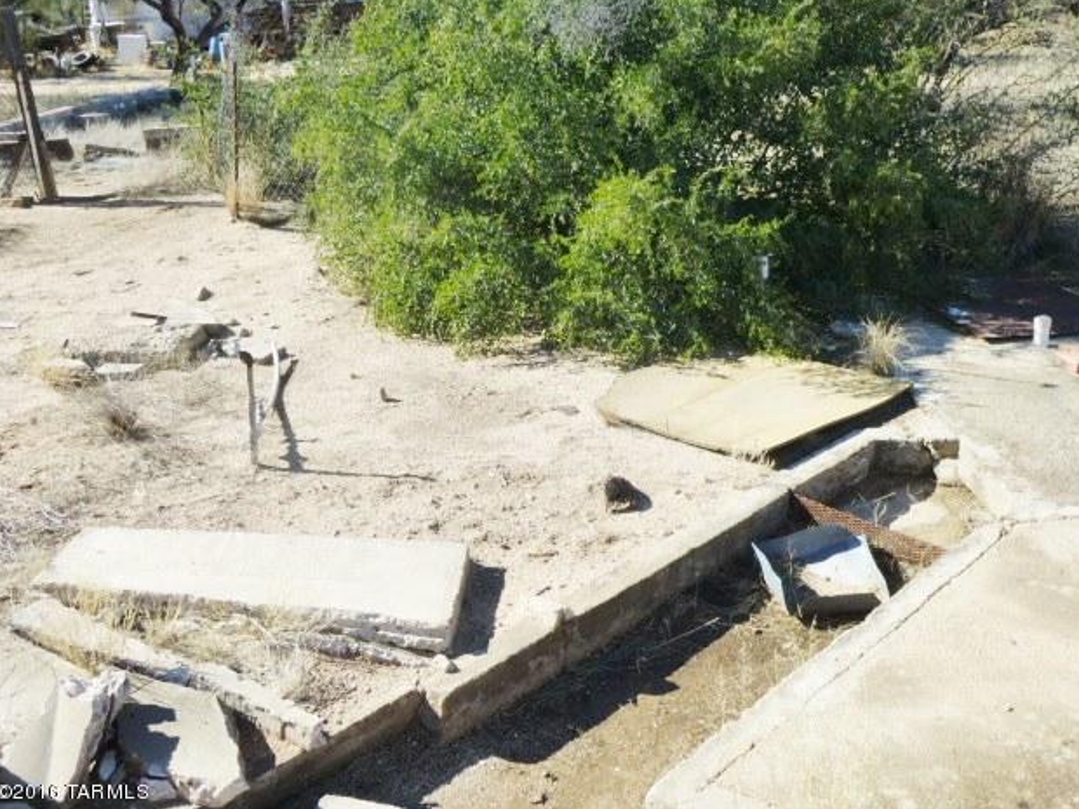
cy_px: 409
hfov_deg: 56.8
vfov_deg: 44.2
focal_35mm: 32
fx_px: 997
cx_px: 543
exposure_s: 1/800
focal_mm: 5.6
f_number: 3.4
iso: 160
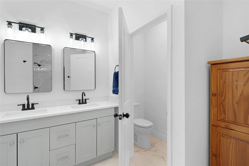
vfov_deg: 70.4
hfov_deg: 93.3
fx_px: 118
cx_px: 124
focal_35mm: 17
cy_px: 83
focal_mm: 17
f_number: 8
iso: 800
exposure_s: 1/5000
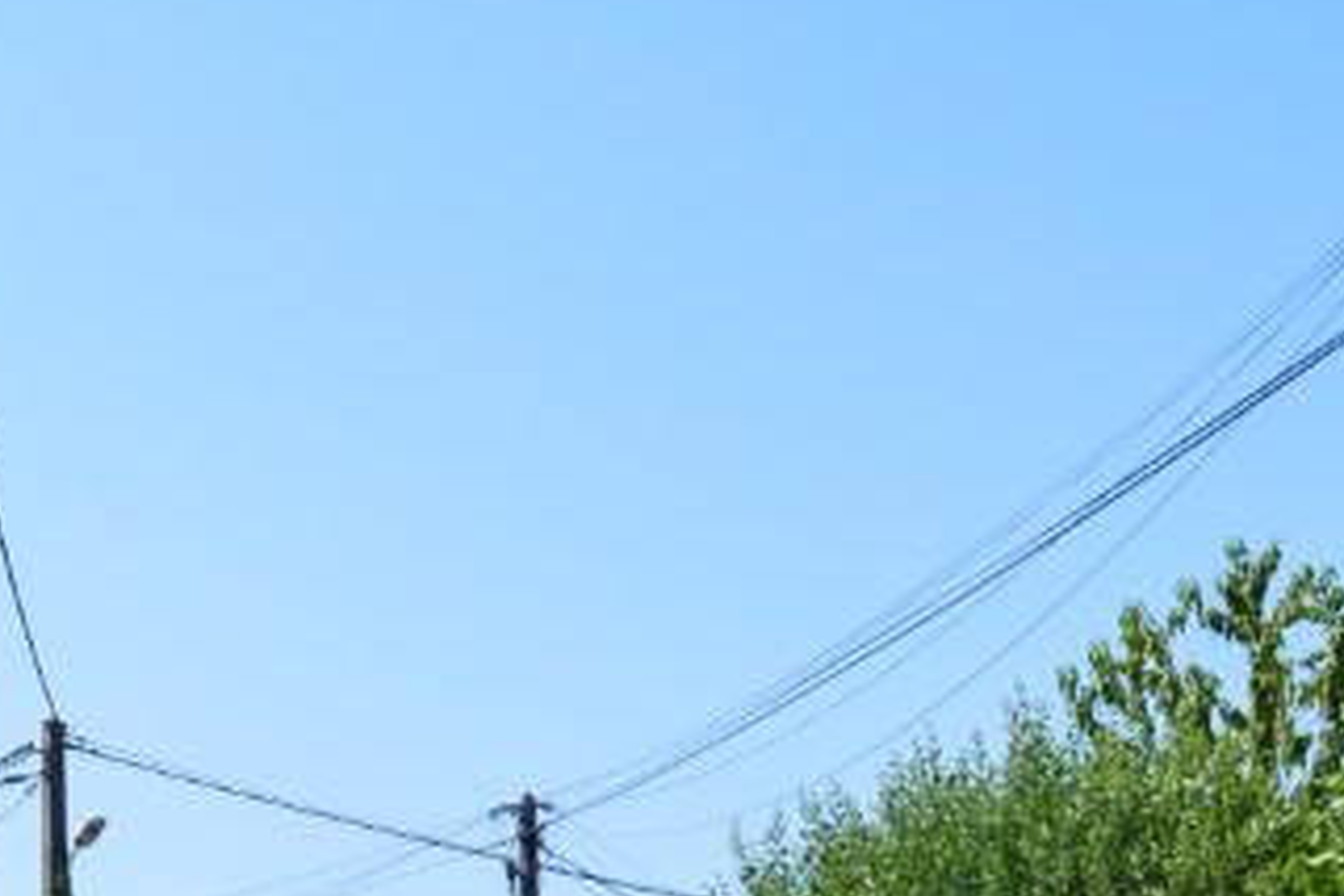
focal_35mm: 86
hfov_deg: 23.5
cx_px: 406
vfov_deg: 15.2
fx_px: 3210
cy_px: 1162
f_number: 11
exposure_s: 1/500
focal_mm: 18
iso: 400
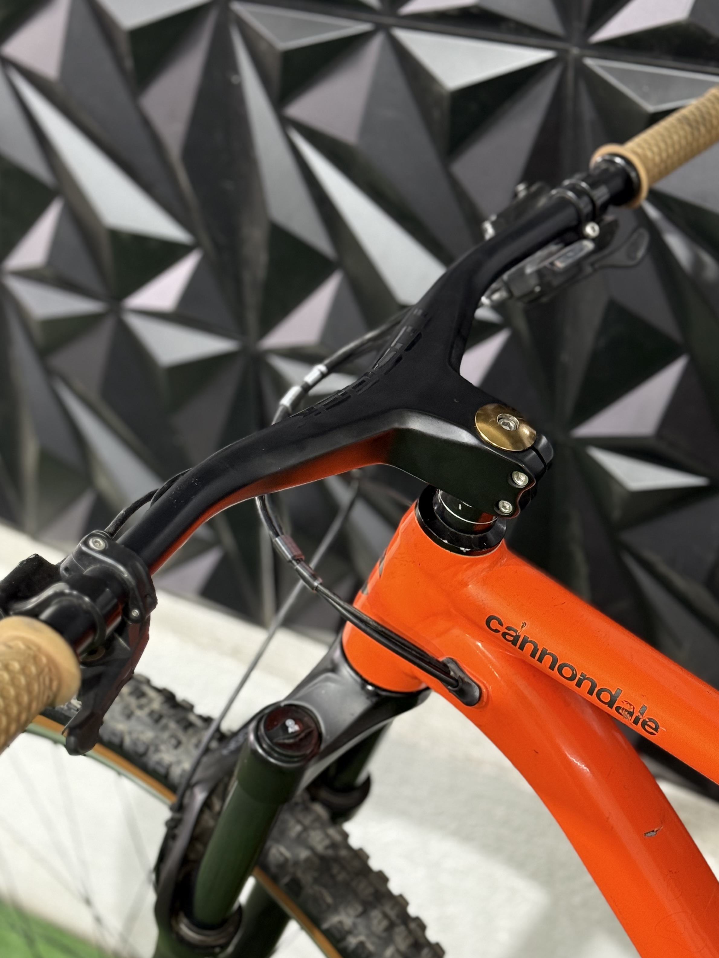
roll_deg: +1.7
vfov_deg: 31.7
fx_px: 1689
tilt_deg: -29.5
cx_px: 365
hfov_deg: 24.0
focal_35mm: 61
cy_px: 463
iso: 200
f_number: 1.78
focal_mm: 6.76
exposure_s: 1/40
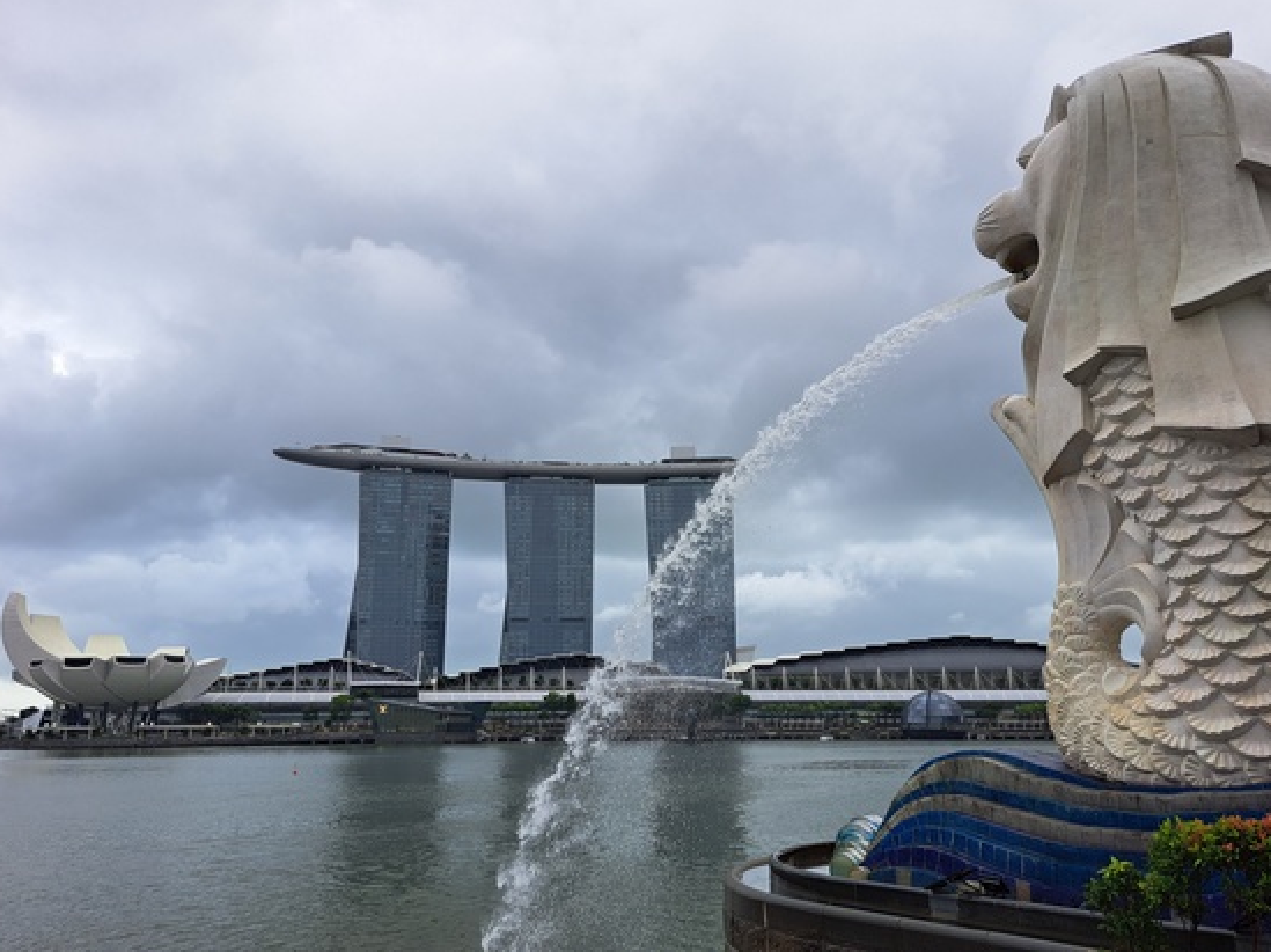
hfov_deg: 63.5
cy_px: 505
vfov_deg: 49.7
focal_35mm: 28
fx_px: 1027
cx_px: 660
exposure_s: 1/293
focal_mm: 5.23
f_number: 1.8
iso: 50
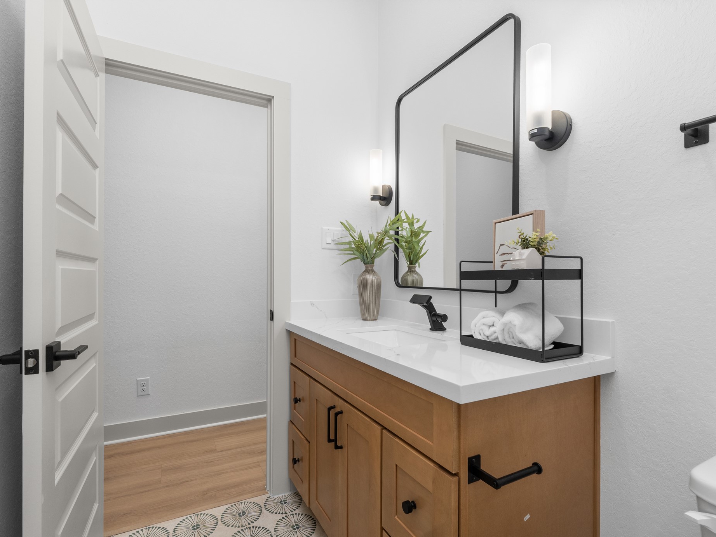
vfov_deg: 74.7
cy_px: 280
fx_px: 352
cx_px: 353
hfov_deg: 91.0
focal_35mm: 17
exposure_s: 1/15
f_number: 8
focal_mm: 10
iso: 400
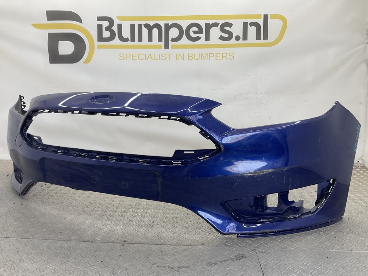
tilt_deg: -8.2
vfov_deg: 48.2
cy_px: 138
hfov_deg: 61.7
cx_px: 184
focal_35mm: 29
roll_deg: -1.2
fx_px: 308
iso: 25
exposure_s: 1/120
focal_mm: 3
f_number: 1.8
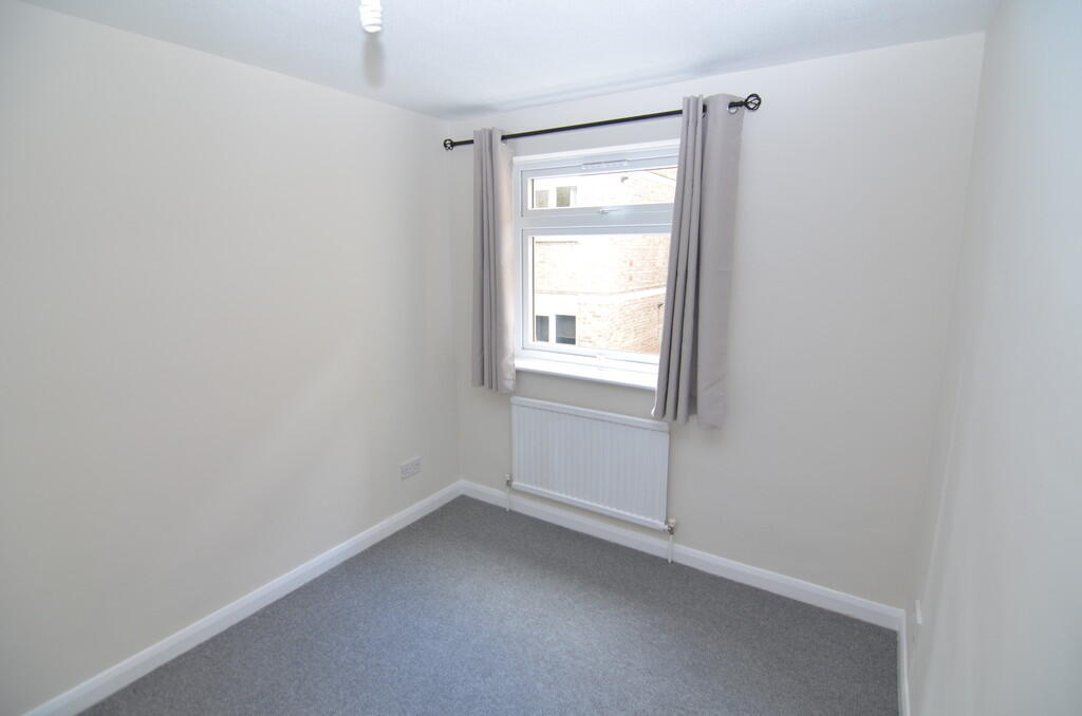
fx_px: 495
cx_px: 541
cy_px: 358
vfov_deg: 71.8
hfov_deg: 95.1
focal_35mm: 16
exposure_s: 1/60
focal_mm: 11
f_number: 4
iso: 560
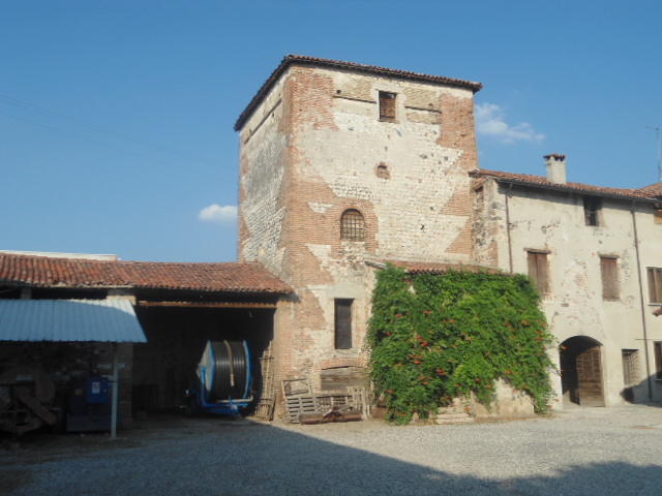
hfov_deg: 50.1
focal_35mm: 37
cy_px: 248
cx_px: 331
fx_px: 708
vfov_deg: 38.7
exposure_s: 1/160
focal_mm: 6.7
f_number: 9.2
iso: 80
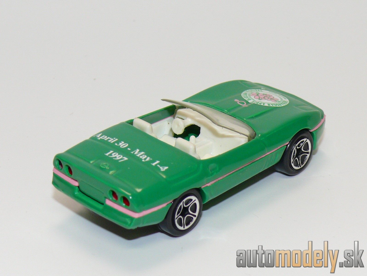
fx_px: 1166
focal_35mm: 110
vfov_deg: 13.5
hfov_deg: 17.9
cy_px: 138
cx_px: 184
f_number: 4
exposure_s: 1/30
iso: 100
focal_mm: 13.9
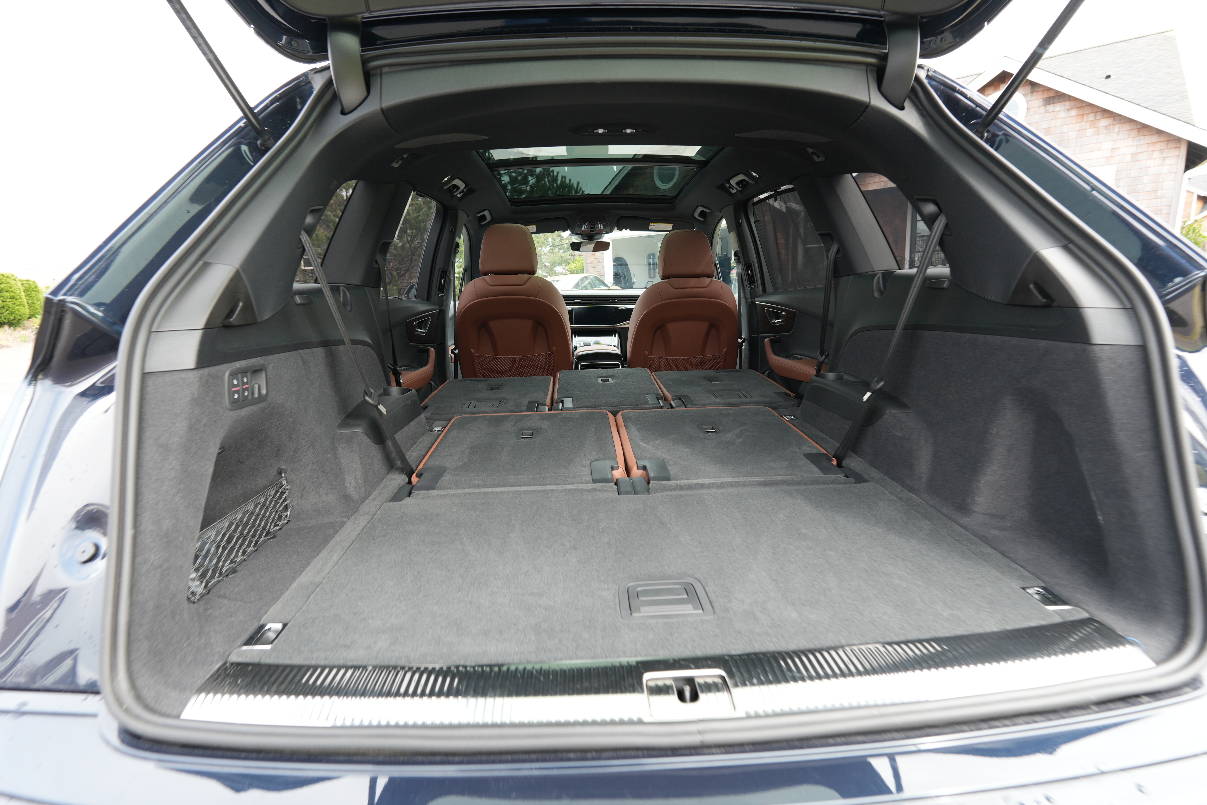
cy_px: 402
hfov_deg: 95.0
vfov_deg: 72.1
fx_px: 553
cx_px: 604
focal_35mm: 16
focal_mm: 11
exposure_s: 1/60
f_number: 4
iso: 100
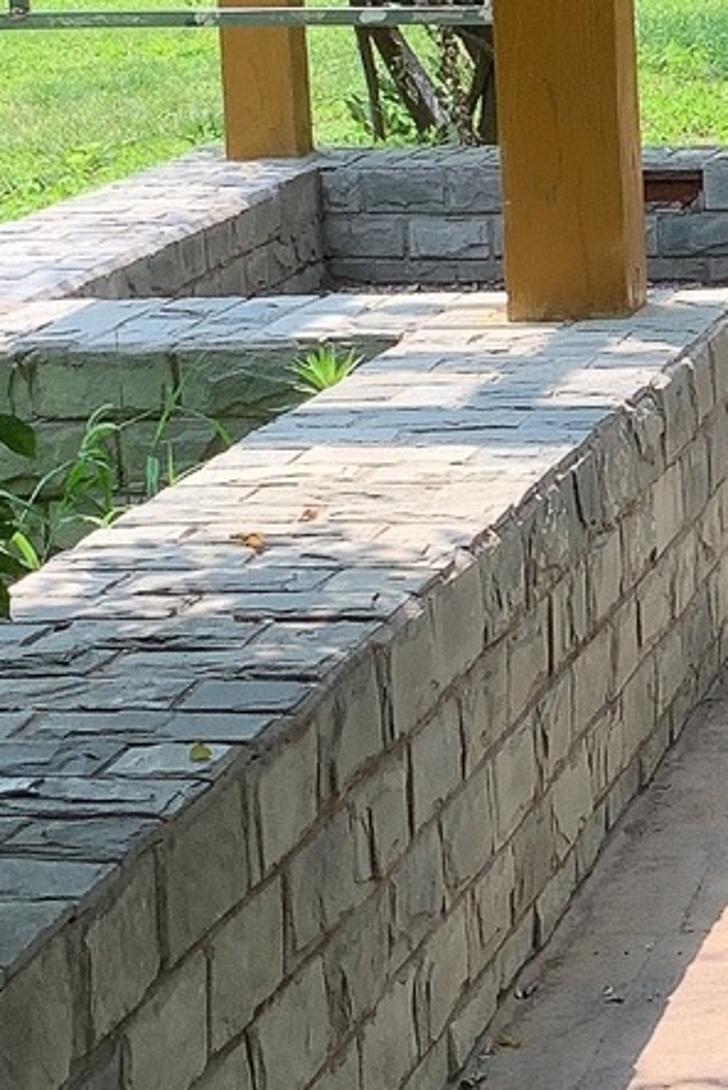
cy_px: 335
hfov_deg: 10.8
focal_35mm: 122
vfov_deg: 16.7
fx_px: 3695
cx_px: 1131
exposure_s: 1/616
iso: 25
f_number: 1.8
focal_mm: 4.25
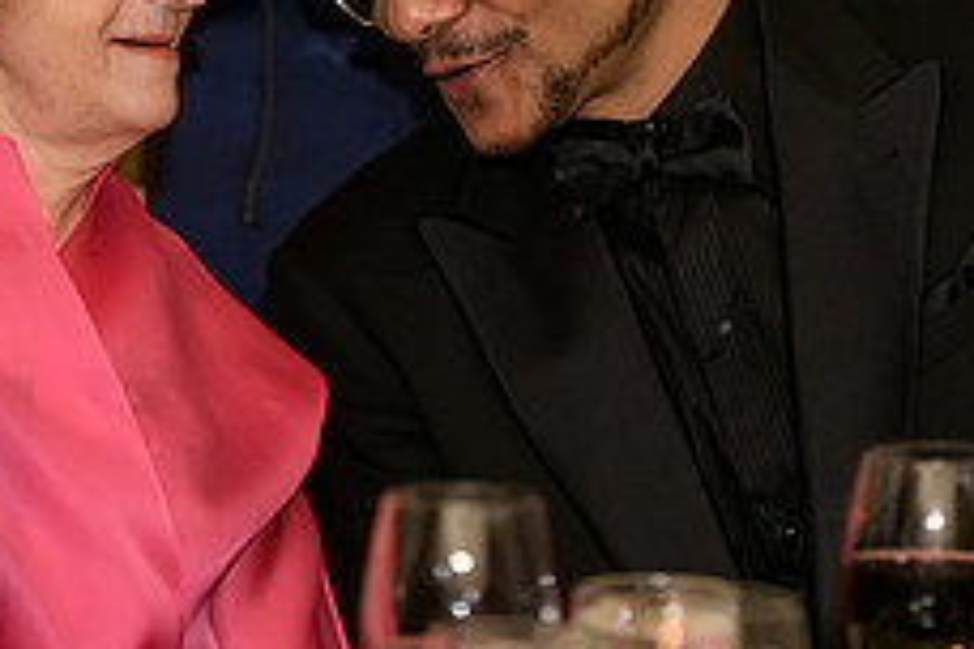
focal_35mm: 395
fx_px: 10686
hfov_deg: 5.2
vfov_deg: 3.5
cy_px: -6
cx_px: 491
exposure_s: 1/125
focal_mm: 155
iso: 1600
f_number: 3.2
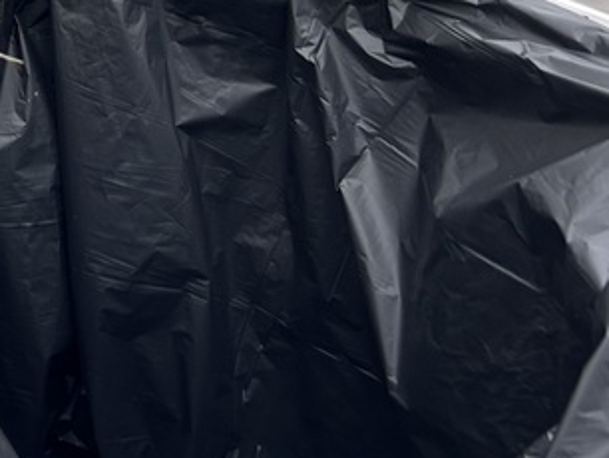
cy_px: -279
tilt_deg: -14.8
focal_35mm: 87
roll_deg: -1.0
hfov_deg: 20.1
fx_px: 1532
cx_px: -239
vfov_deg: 15.4
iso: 50
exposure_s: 1/572
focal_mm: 5.7
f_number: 1.5
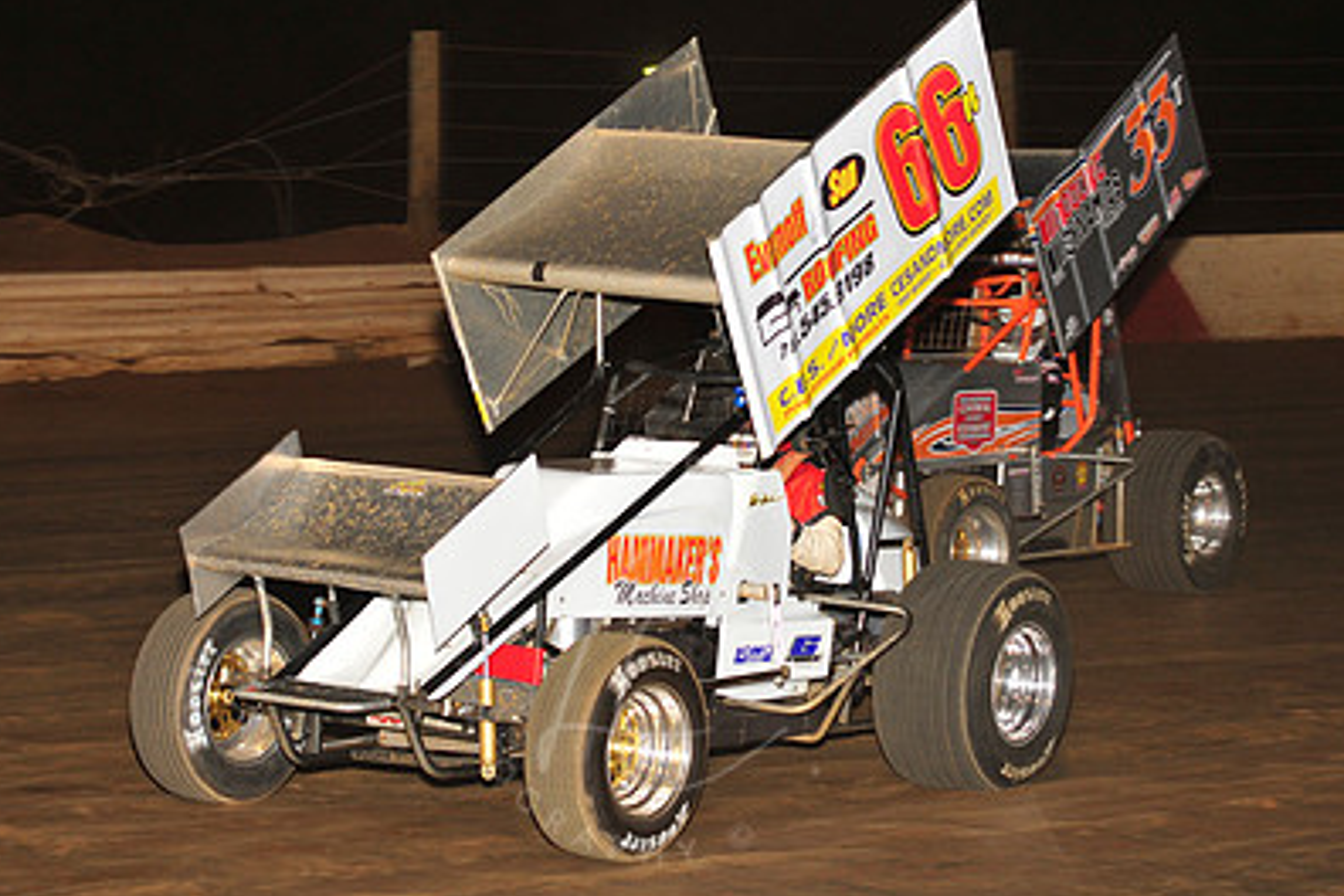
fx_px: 4704
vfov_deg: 10.9
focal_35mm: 126
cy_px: 346
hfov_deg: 16.3
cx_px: 658
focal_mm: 86
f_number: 6.3
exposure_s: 1/250
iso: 800
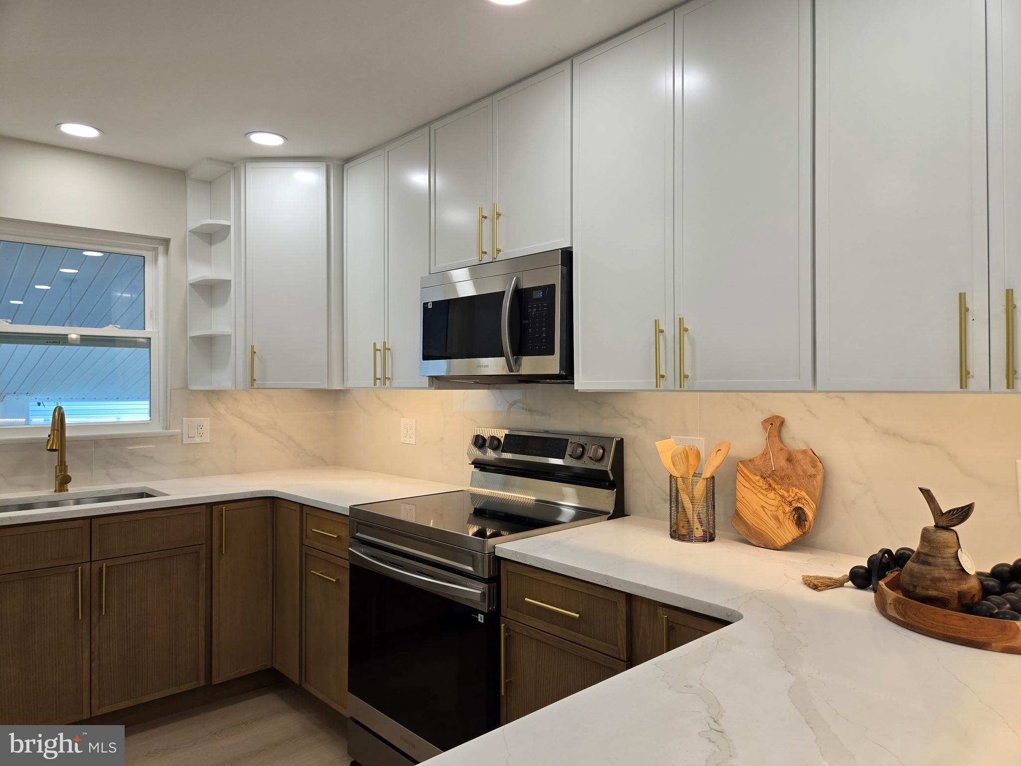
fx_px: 678
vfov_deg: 58.9
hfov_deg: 73.9
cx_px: 510
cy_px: 383
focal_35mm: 23
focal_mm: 5.4
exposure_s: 1/120
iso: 50
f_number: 1.8
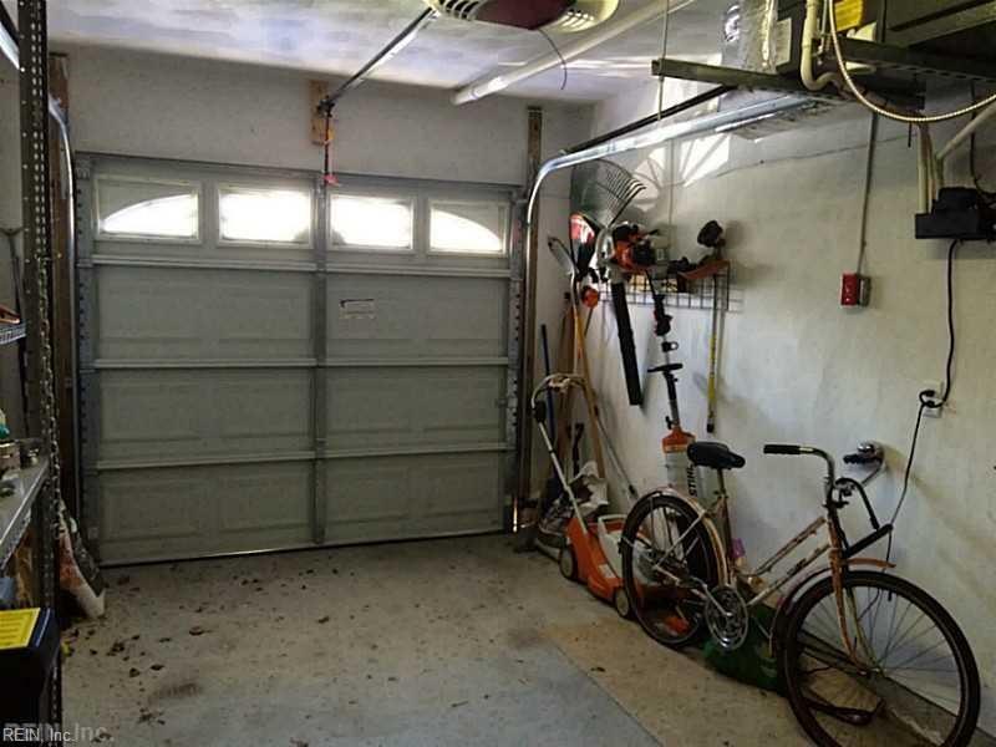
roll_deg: -1.1
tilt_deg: -6.1
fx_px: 834
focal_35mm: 29
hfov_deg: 61.7
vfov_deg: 48.2
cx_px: 498
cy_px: 374
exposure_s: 1/30
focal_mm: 4.15
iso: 250
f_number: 2.2
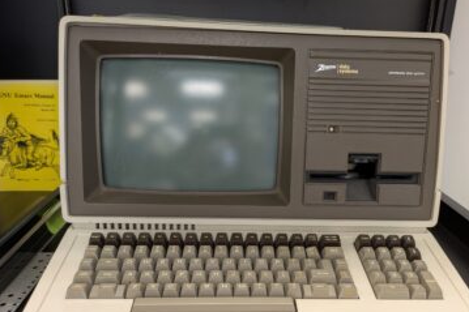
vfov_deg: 44.8
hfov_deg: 63.6
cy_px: 181
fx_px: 378
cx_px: 251
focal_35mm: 29
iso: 176
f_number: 1.89
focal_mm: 5.43
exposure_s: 1/24
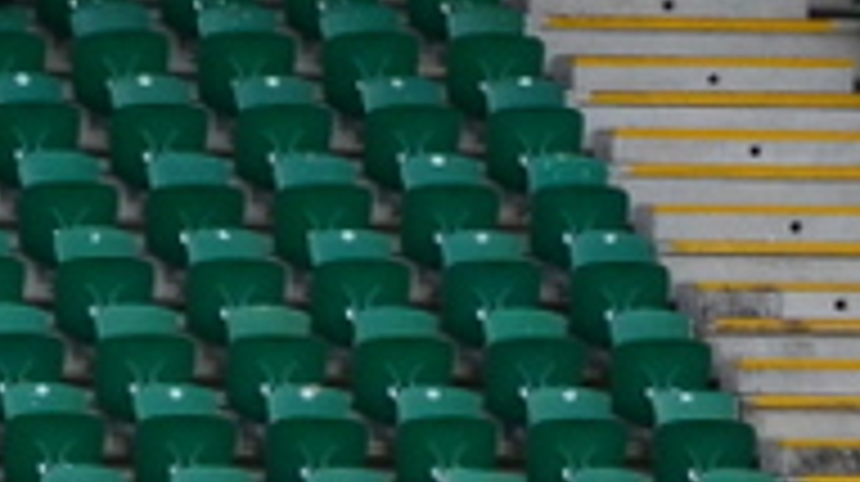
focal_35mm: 967
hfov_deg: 2.2
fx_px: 22030
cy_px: 1029
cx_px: 383
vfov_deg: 1.3
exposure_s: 1/400
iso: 720
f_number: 5
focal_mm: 98
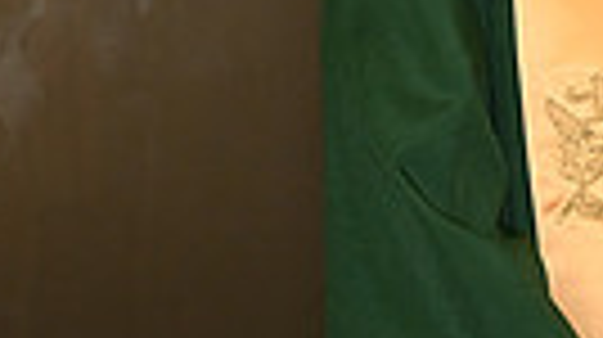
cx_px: 1170
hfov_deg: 13.5
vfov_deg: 8.7
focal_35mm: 138
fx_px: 2208
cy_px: -41
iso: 1600
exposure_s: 1/60
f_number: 5.6
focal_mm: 30.5
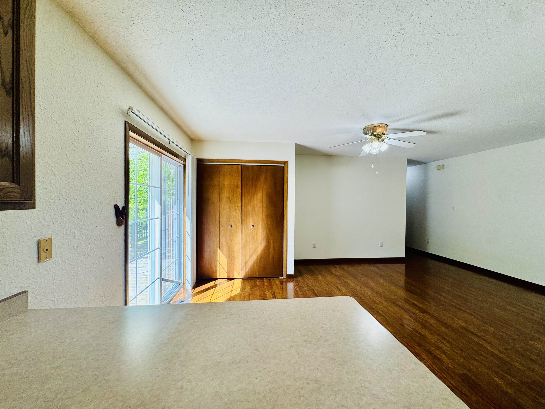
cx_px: 272
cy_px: 204
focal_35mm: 14
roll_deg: -0.8
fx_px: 220
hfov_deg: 102.1
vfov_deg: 85.7
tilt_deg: -1.5
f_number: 2.2
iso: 50
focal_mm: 2.22
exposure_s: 1/120
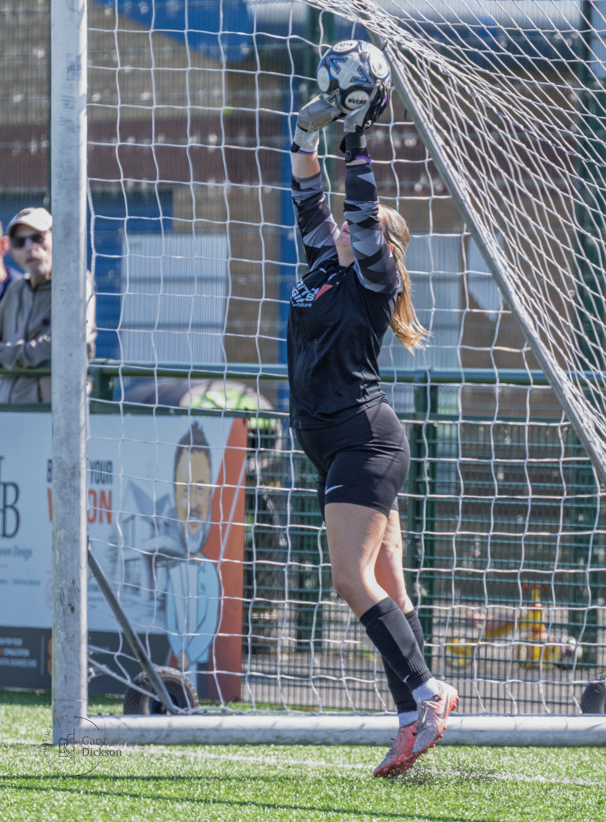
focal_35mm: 606
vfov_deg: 3.3
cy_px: 393
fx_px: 14305
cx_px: 410
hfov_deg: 2.4
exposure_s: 1/1000
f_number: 5.6
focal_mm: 400
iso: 1100
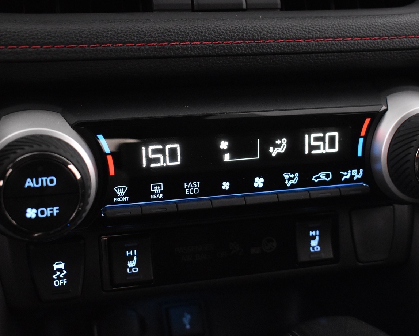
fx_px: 715
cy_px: 176
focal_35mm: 58
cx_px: 201
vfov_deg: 26.4
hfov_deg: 32.6
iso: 3200
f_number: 4.2
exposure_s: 1/30
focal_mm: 29
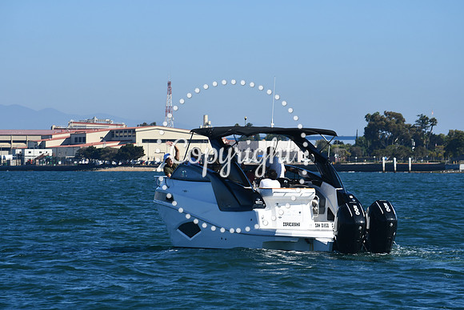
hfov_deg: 11.0
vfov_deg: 7.3
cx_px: 232
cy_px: 155
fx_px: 2411
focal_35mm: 187
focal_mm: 125
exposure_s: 1/400
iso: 100
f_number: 10
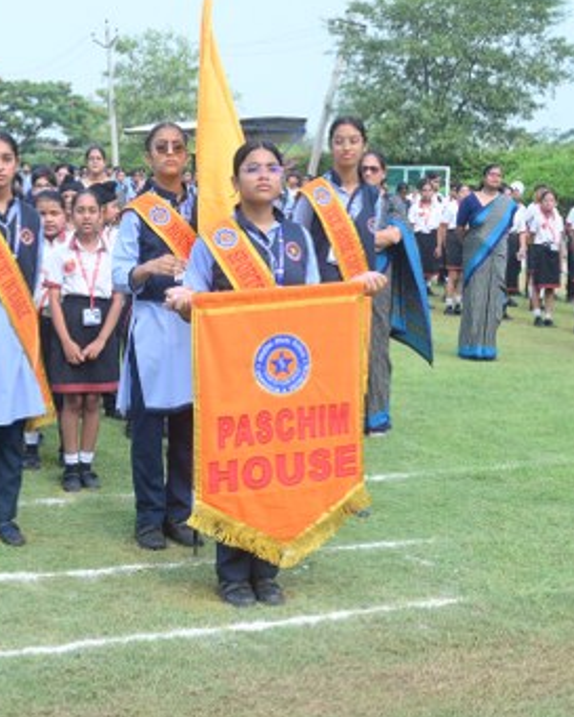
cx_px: 162
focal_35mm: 66
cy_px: 375
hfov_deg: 23.0
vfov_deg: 28.7
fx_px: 1401
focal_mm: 40
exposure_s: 1/125
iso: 160
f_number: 8
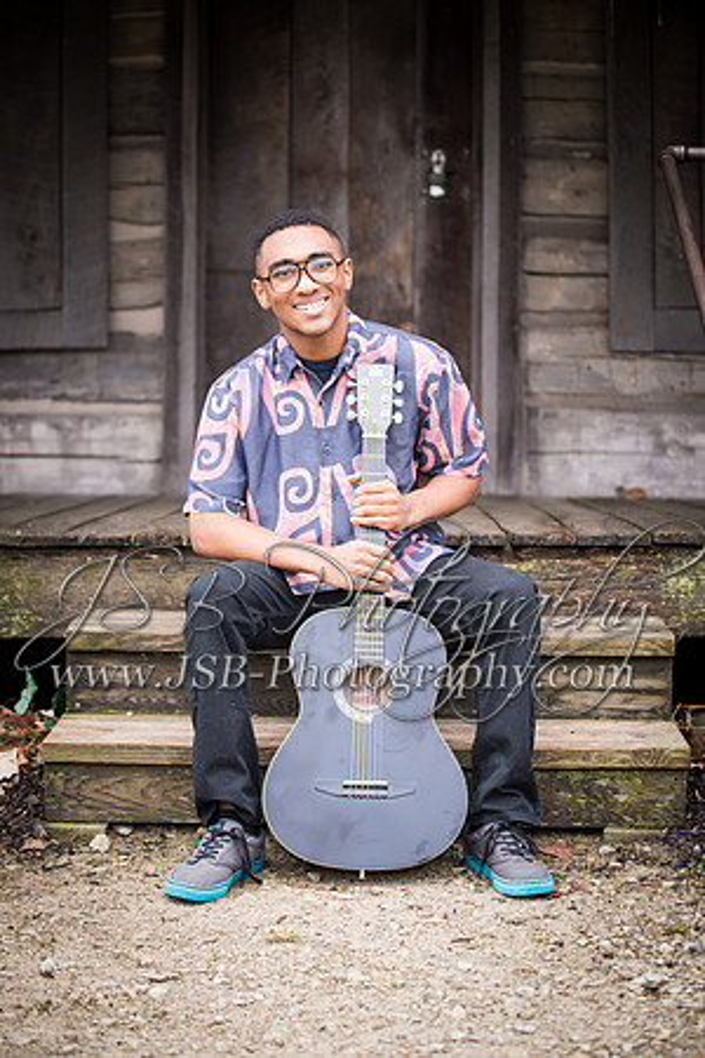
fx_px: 2203
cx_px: 352
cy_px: 529
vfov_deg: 27.0
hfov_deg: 18.2
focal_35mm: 75
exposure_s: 1/60
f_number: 2.8
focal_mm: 75
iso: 200
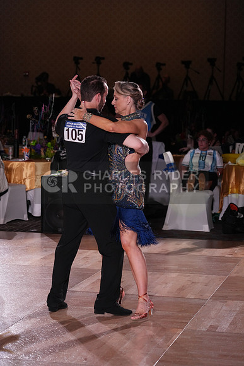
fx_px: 1067
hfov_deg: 13.0
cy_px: 183
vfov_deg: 19.5
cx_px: 122
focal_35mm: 105
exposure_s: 1/500
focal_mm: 105
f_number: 4
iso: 2500
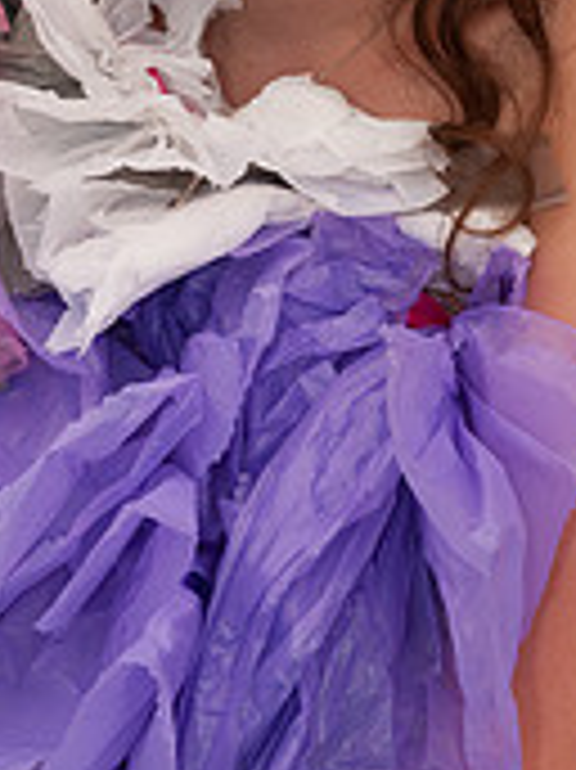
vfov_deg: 7.4
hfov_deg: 5.6
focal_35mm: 265
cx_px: 272
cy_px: -135
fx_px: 5887
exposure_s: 1/320
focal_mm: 70
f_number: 11
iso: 400
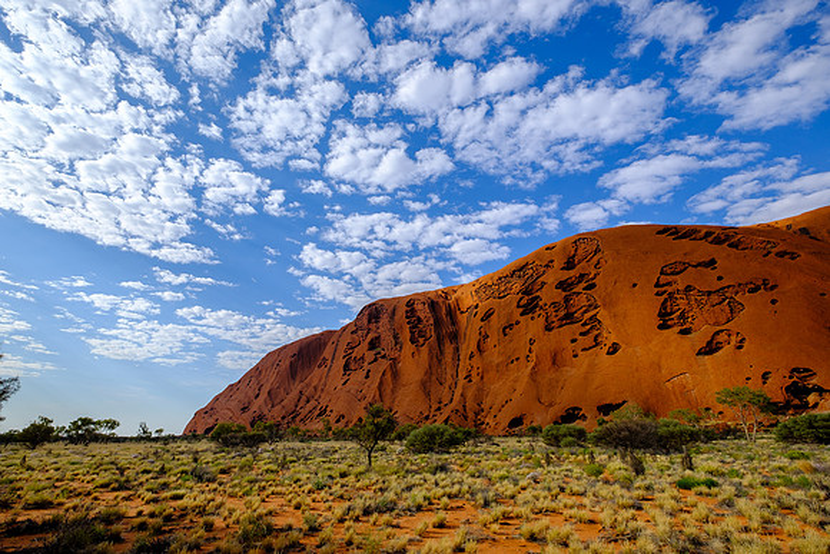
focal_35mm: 17
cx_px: 415
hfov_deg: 93.3
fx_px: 392
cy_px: 277
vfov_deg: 70.5
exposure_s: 1/1250
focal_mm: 11
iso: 200
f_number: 5.6
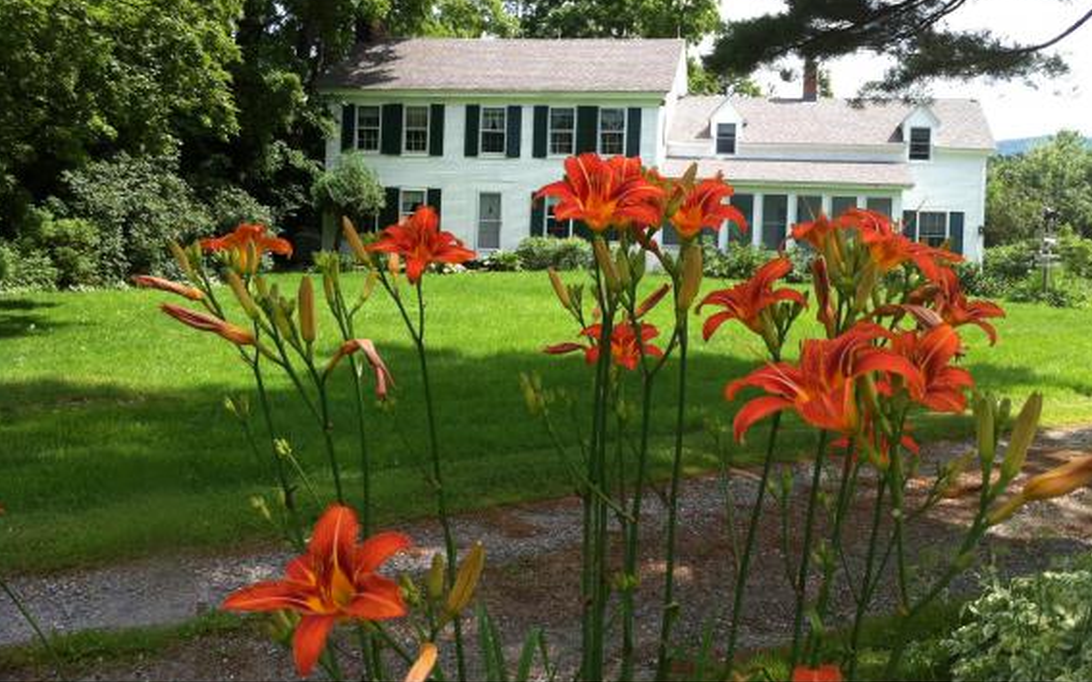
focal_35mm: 38
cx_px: 553
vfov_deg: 33.4
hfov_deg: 51.6
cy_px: 266
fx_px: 1131
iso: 80
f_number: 2.8
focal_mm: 3.85
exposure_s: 1/487
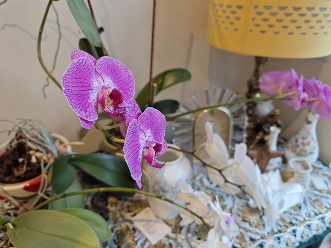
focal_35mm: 23
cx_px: 166
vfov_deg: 58.9
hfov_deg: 73.9
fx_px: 220
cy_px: 124
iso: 250
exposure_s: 1/50
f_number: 1.9
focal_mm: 7.79
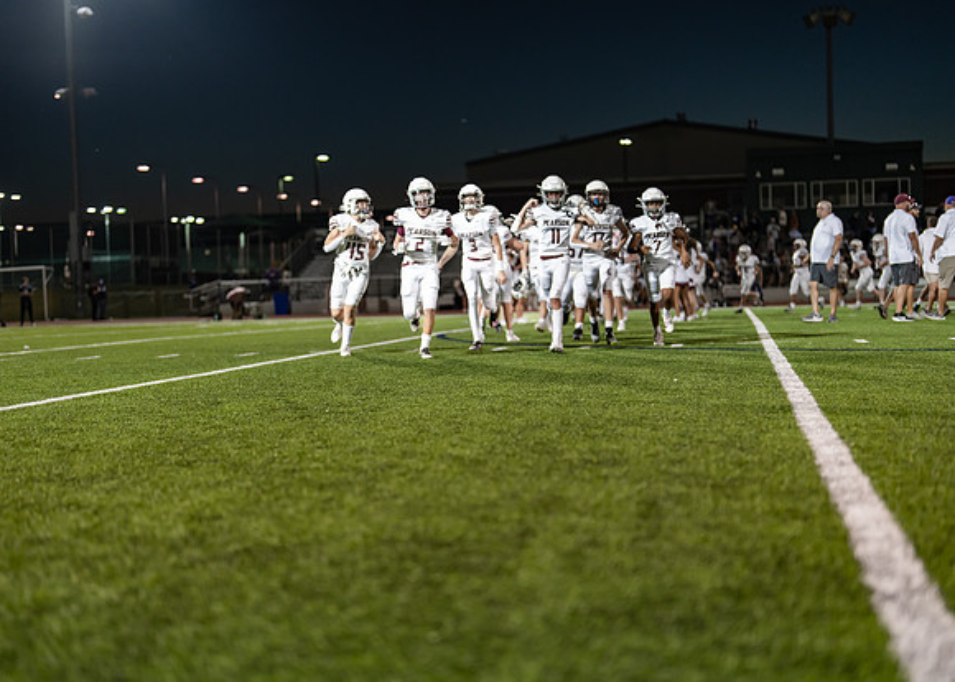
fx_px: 1441
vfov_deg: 26.6
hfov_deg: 36.7
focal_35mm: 53
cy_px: 341
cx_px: 478
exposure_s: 1/1000
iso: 800
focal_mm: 50
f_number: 1.2
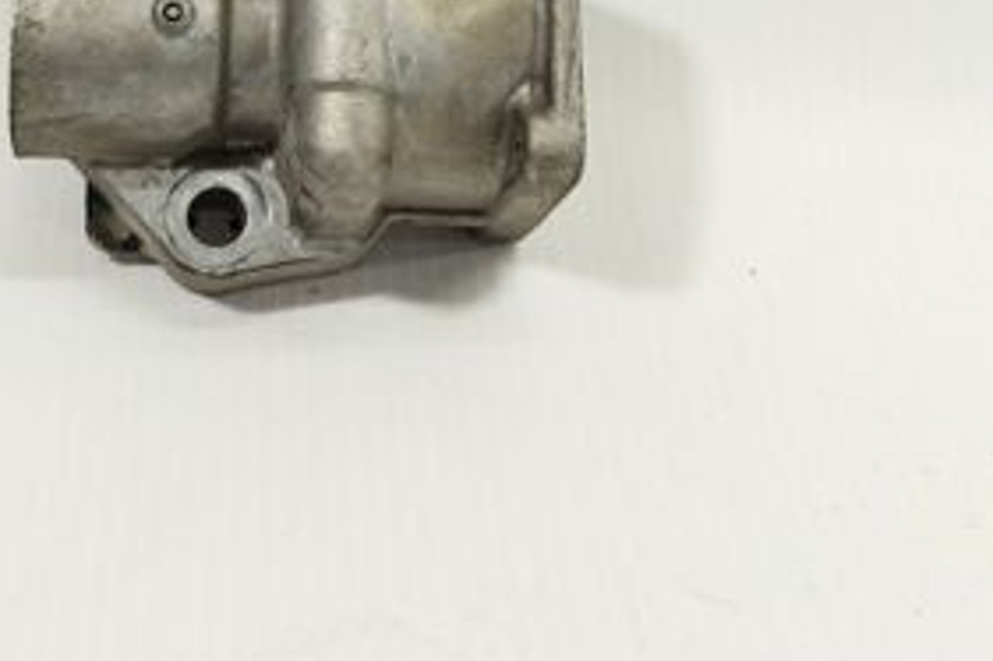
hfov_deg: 31.1
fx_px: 1764
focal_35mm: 64
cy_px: -30
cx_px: 307
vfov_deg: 20.4
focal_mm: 4.71
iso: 109
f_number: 1.79
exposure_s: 1/100
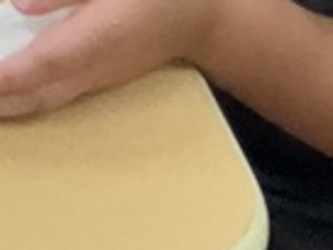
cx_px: -610
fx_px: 2049
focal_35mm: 213
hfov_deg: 8.1
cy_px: -657
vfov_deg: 6.1
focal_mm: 3
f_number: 1.8
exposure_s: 1/120
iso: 50
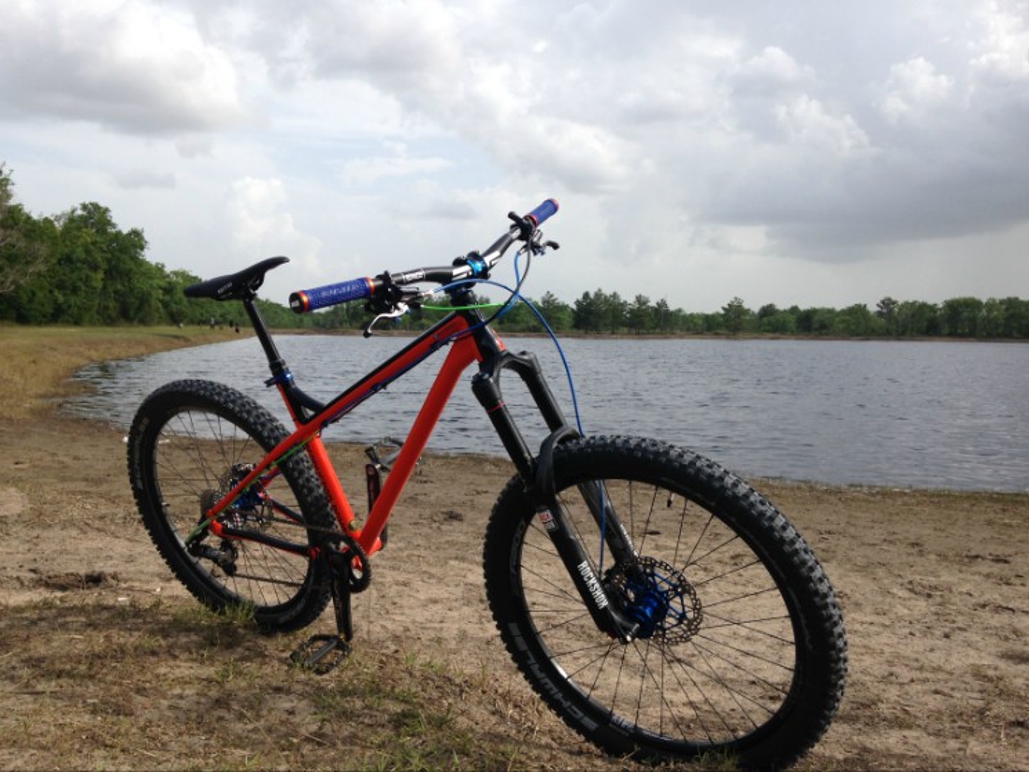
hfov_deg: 55.3
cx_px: 514
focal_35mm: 33
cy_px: 386
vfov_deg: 43.0
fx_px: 981
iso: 50
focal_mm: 4.12
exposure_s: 1/951
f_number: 2.4
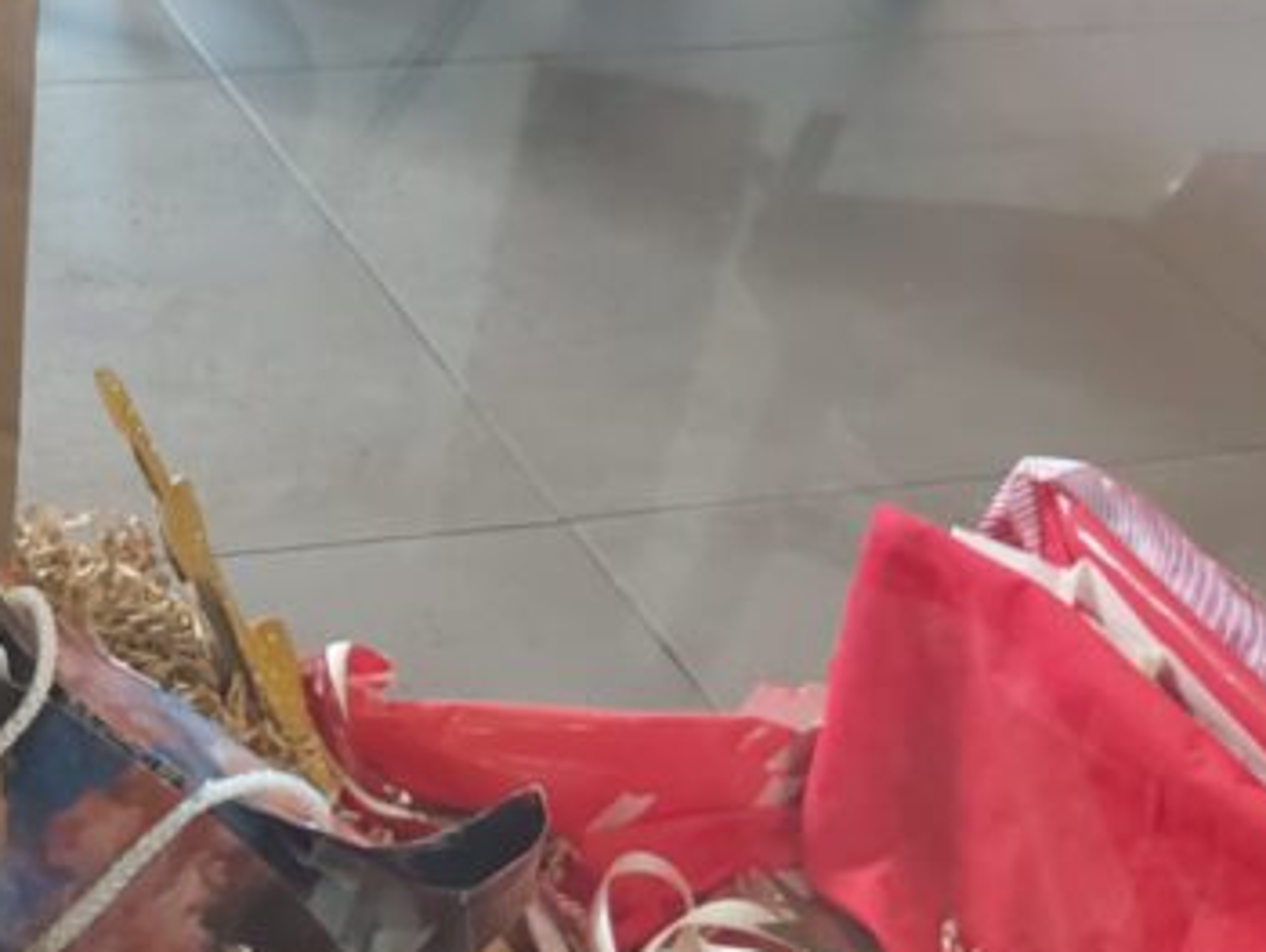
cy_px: 485
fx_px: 2086
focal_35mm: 57
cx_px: 36
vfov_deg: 25.7
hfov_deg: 31.5
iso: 250
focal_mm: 3.92
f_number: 1.7
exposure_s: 1/30
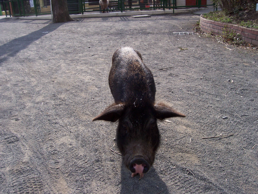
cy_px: 97
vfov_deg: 41.8
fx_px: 253
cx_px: 129
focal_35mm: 34
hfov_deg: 54.0
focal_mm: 5.6
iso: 80
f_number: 5.1
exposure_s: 1/235
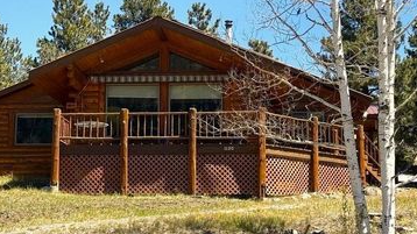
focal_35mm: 73
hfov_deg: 29.0
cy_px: 137
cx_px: 211
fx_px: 807
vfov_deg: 16.5
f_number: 1.78
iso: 64
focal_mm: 6.76
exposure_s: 1/2577
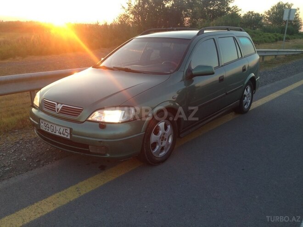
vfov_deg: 42.9
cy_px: 114
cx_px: 152
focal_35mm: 33
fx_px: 289
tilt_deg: -17.5
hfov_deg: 55.4
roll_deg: -3.0
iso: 50
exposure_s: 1/120
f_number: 2.4
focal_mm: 4.12
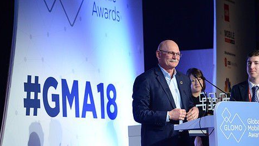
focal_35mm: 200
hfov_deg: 10.8
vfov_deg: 6.1
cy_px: 56
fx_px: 1374
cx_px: 148
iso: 2500
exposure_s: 1/125
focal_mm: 155
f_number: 4.5
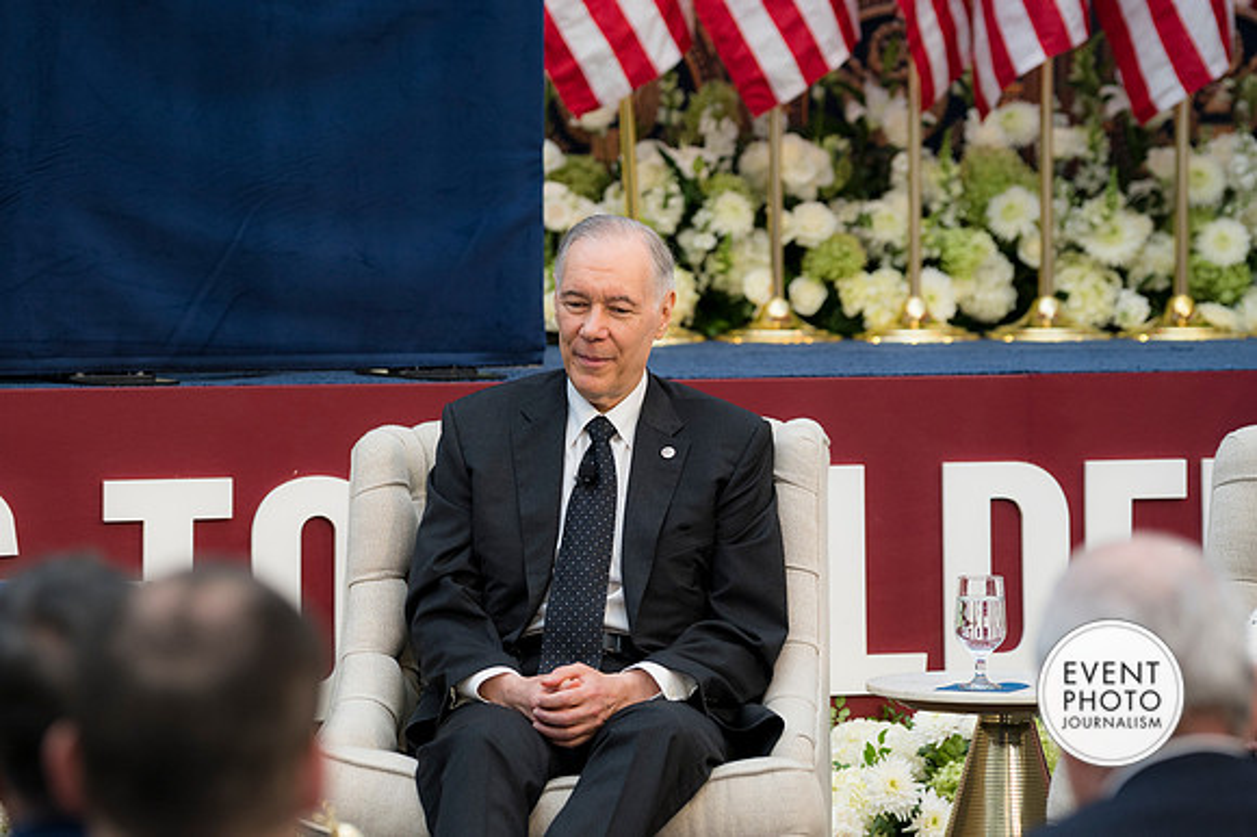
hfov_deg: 13.1
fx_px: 5479
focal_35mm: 157
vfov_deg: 8.7
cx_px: 628
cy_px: 418
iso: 280
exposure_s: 1/320
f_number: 2.8
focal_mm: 105
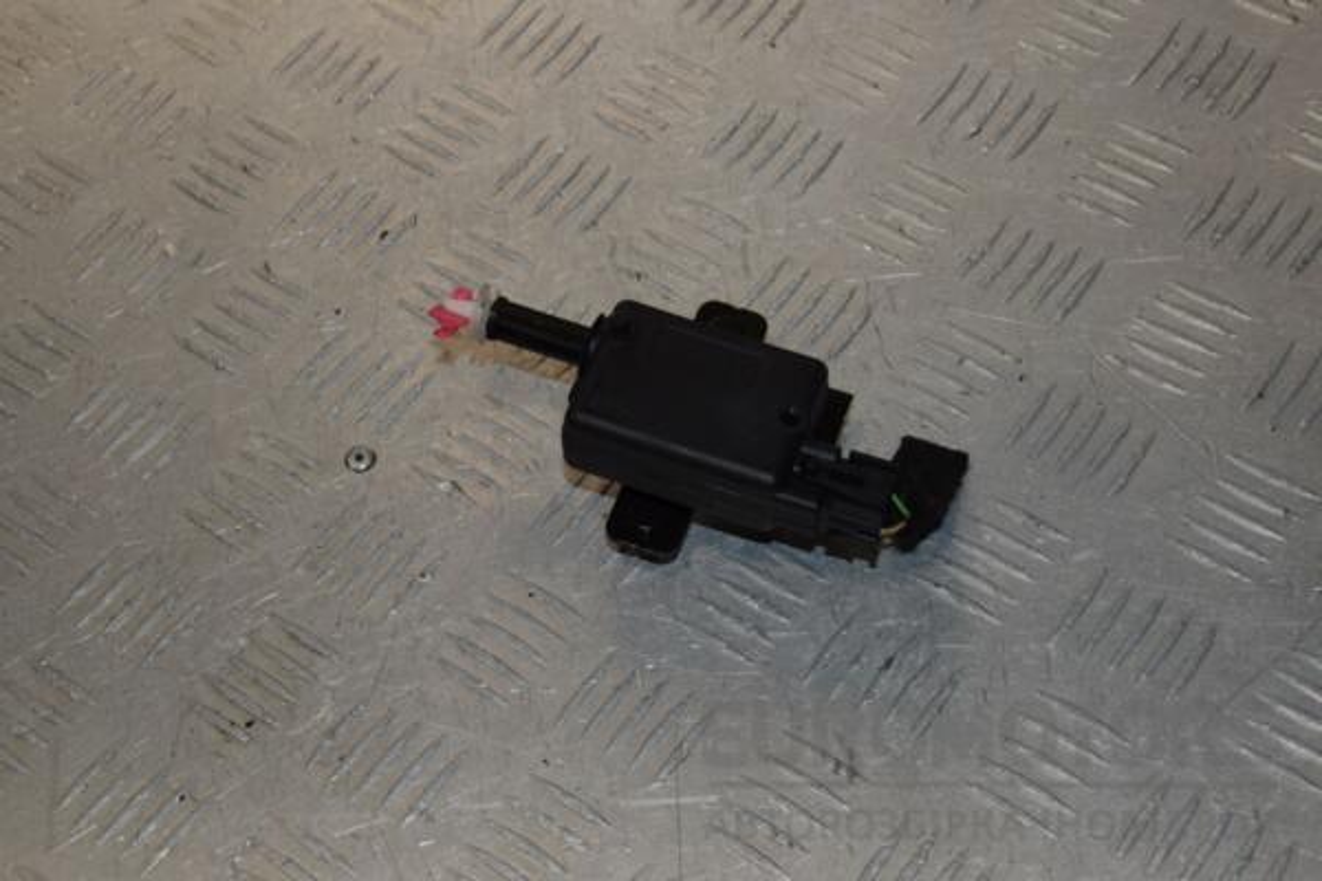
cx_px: 661
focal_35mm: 72
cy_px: 440
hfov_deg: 28.1
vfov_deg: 18.9
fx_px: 2644
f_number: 11
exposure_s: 1/200
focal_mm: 48
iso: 800
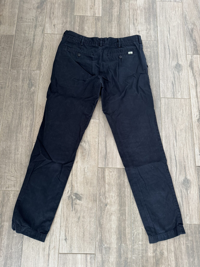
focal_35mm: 24
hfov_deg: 56.8
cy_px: 134
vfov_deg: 71.6
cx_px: 100
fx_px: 185
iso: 250
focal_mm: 6.76
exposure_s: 1/60
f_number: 1.78
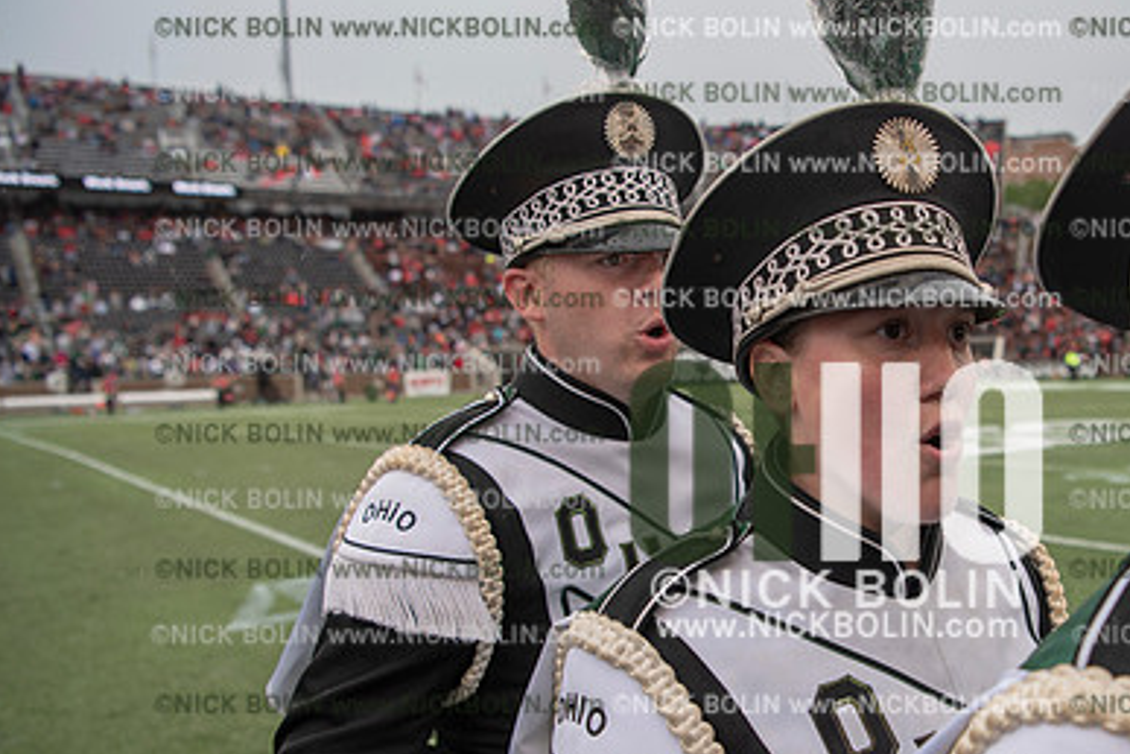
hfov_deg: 51.1
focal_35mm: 36
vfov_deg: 36.5
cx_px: 835
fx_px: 1130
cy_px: 501
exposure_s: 1/800
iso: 250
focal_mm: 24
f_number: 3.5
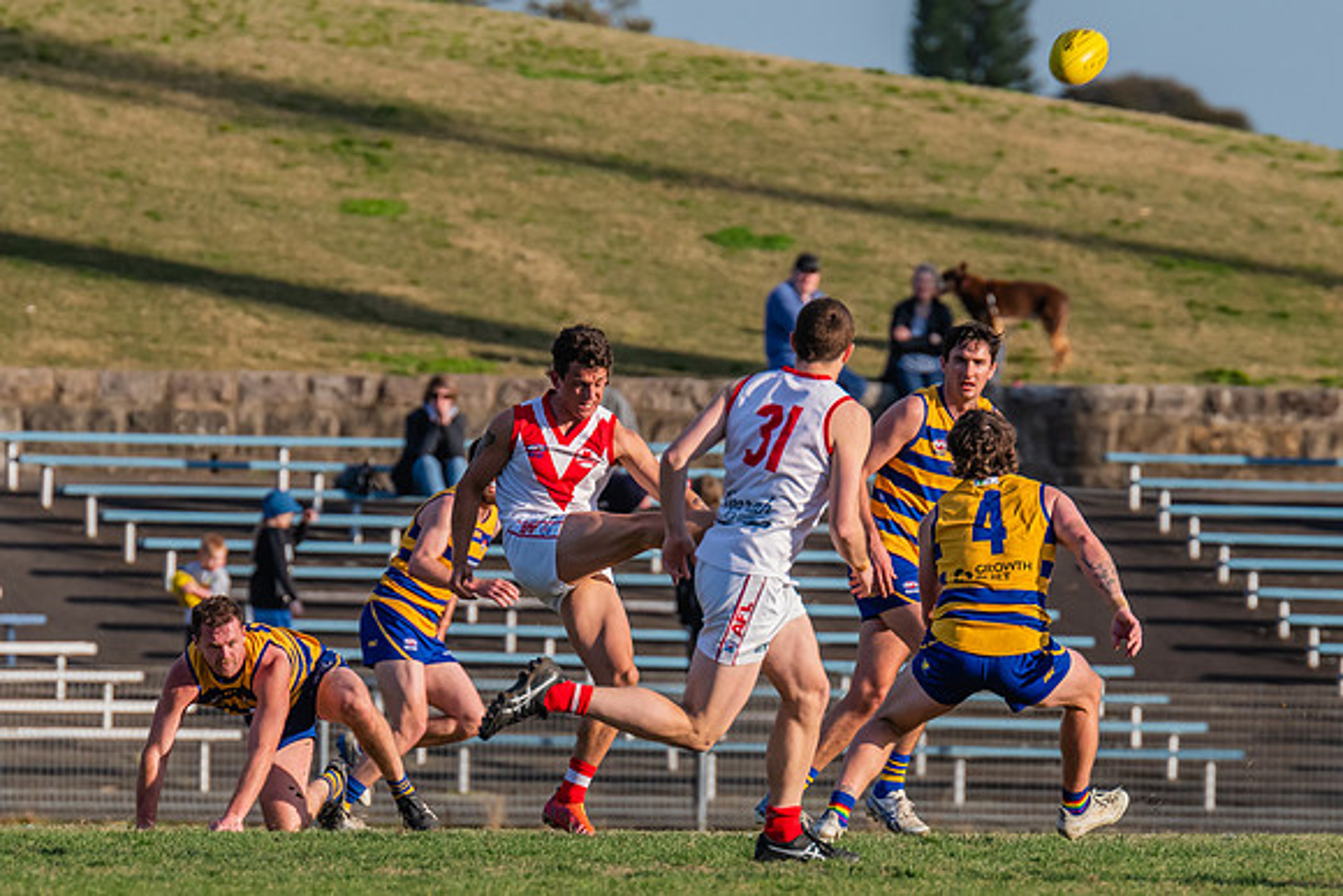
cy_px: 488
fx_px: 24612
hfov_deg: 3.1
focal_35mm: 660
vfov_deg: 2.1
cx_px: 593
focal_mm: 420
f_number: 7.1
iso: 800
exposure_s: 1/1600
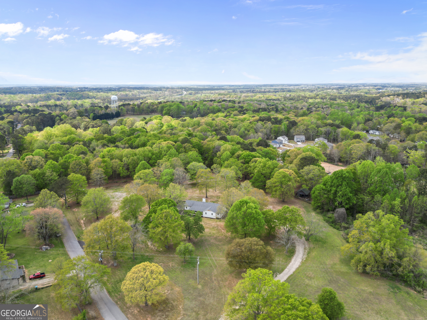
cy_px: 160
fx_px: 296
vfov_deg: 56.8
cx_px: 214
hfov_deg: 71.6
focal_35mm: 24
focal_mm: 6.72
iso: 100
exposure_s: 1/1500
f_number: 1.7
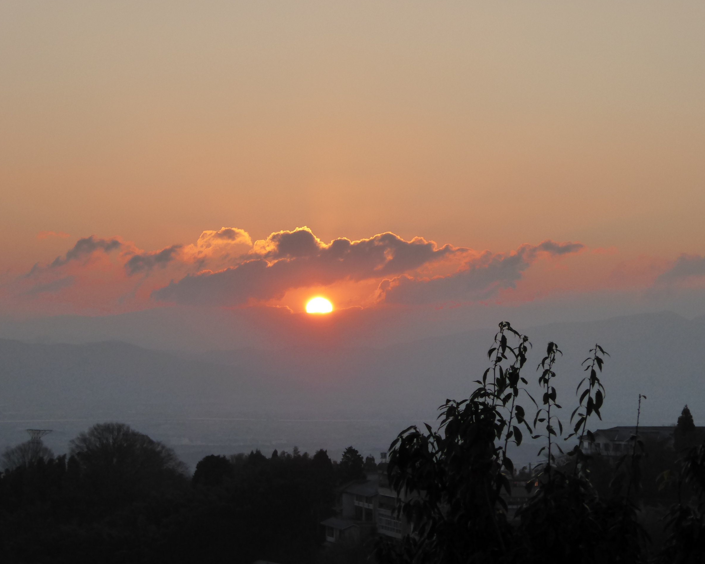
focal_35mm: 133
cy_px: 282
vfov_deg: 11.6
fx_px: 2775
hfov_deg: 14.5
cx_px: 371
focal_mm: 20.6
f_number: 5.1
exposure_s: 1/400
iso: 200
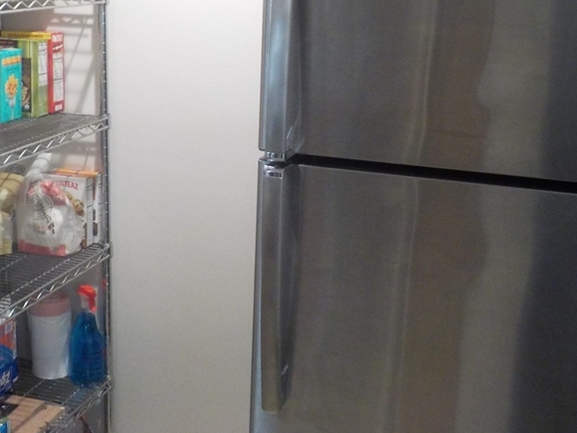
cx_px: 253
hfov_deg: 36.1
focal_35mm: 53
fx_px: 883
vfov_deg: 27.1
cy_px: 101
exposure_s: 1/13
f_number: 3.3
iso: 400
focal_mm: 4.1
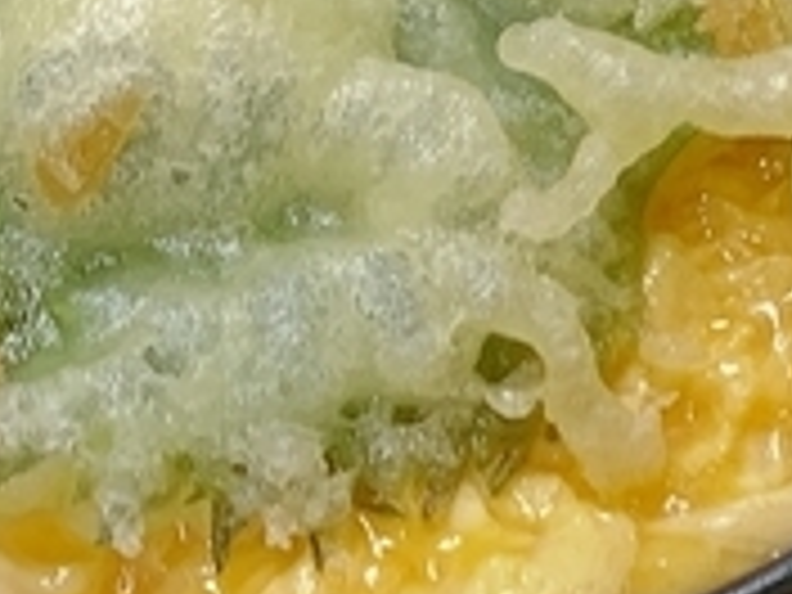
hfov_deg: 10.6
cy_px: -540
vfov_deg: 8.0
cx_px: 1368
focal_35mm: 177
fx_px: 4050
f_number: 1.8
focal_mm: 4.25
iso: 100
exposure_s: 1/60
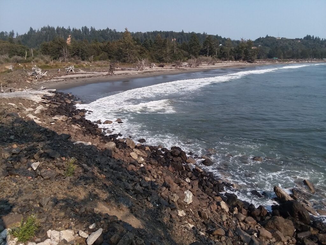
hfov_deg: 65.3
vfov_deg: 51.4
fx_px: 254
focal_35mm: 27
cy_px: 122
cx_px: 163
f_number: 1.9
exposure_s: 1/1755
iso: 50
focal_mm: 2.91
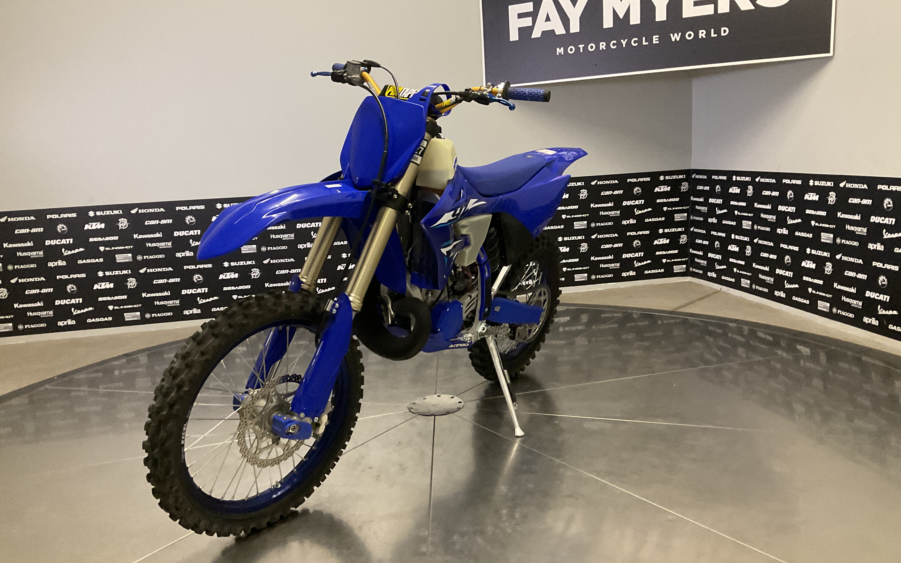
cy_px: 310
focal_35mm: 31
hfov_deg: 61.2
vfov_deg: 40.6
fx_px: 761
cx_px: 452
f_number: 1.8
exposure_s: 1/60
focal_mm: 3
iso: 250
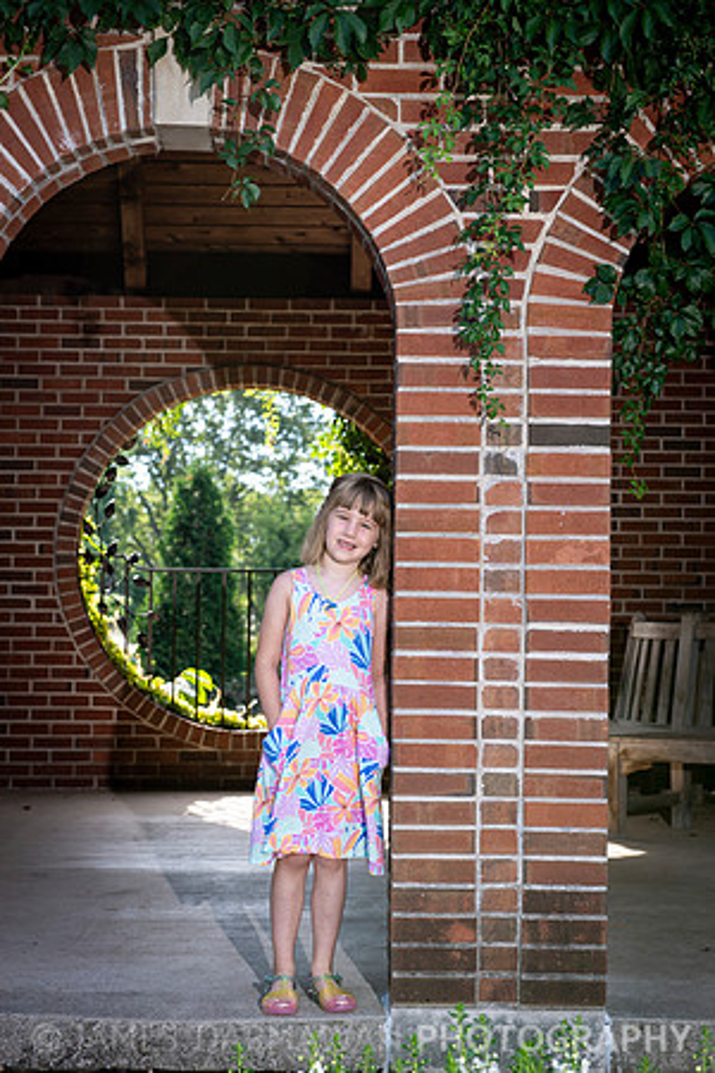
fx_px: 2085
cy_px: 536
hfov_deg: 19.5
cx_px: 358
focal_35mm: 70
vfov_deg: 28.8
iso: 100
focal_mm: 70
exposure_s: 1/100
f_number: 6.3
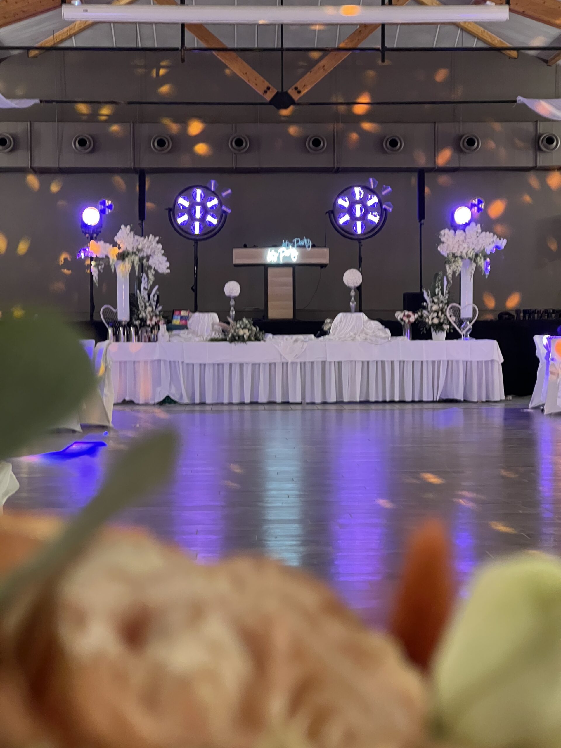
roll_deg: +1.2
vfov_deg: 25.3
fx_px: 1664
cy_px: 374
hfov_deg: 19.1
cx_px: 280
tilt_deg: -0.1
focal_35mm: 77
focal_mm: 9
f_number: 2.8
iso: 500
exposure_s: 1/34
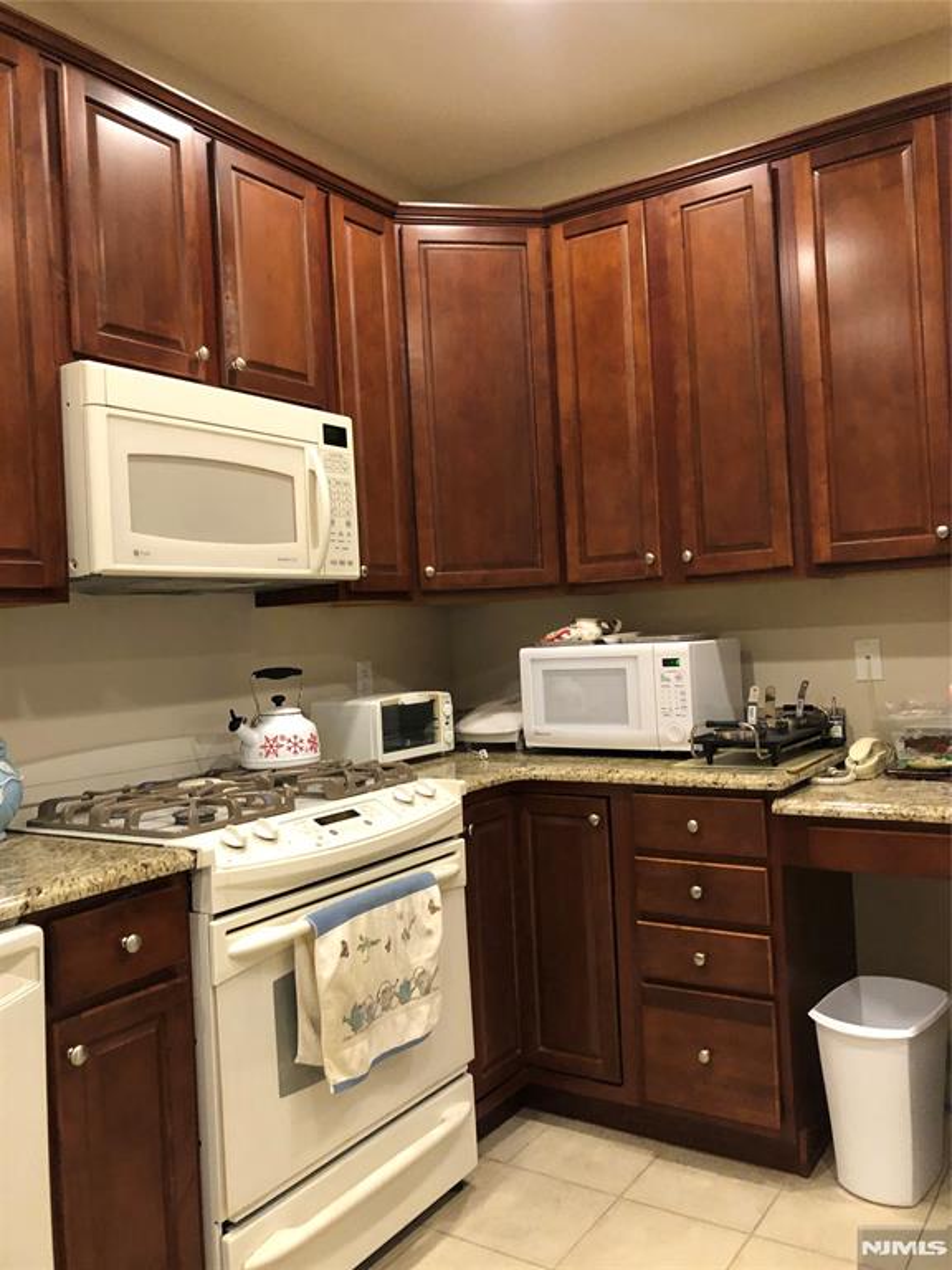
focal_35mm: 28
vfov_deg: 63.4
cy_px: 635
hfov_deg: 49.7
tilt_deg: -1.7
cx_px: 476
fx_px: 1027
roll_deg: +5.5
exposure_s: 1/15
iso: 100
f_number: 1.8
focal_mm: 3.99
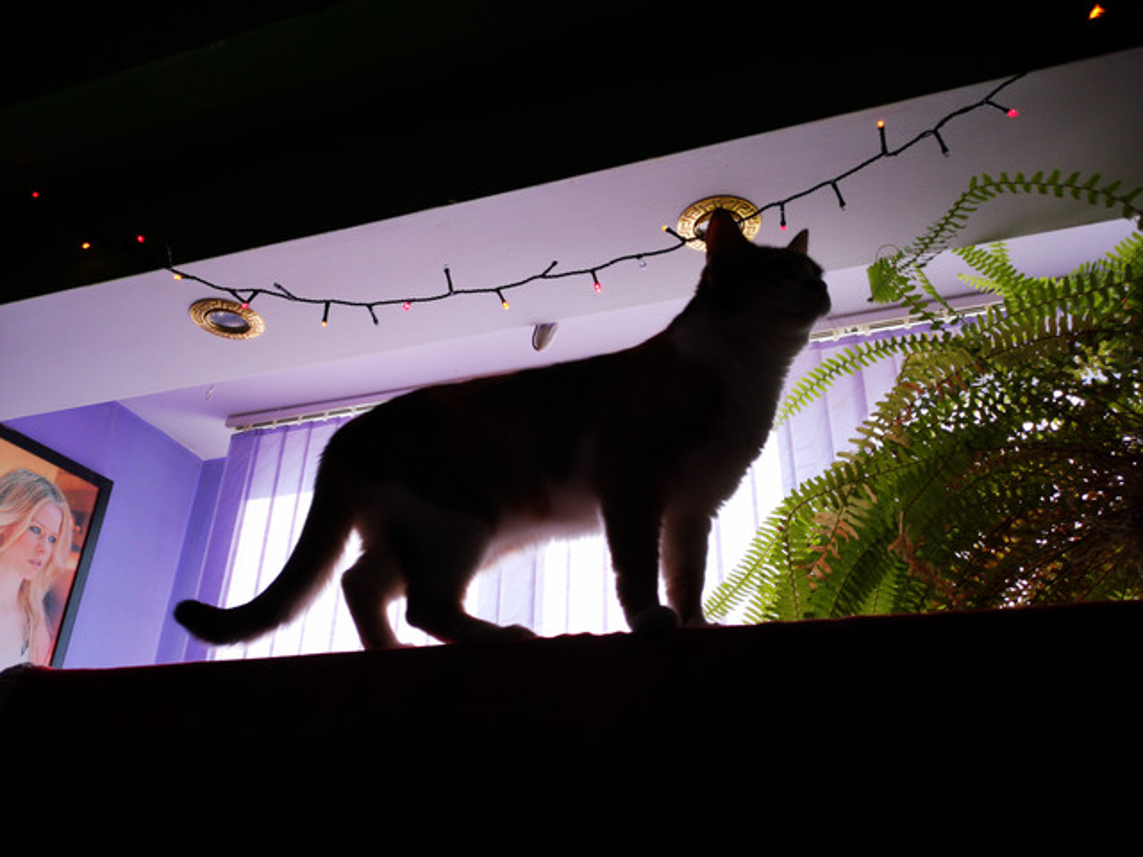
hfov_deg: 65.3
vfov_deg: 51.4
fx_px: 892
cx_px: 572
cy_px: 428
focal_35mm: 27
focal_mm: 5.58
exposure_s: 1/145
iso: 50
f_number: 1.8
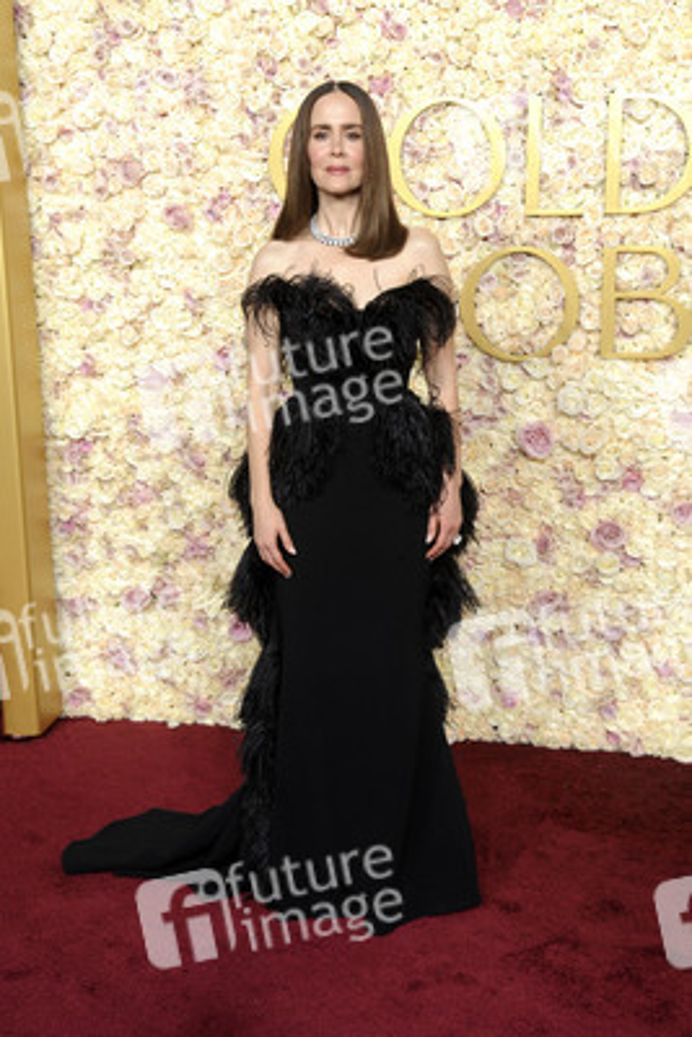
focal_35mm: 45
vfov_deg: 43.6
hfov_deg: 29.9
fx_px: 1296
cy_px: 518
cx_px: 346
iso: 1000
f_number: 11
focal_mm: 45
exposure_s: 1/250
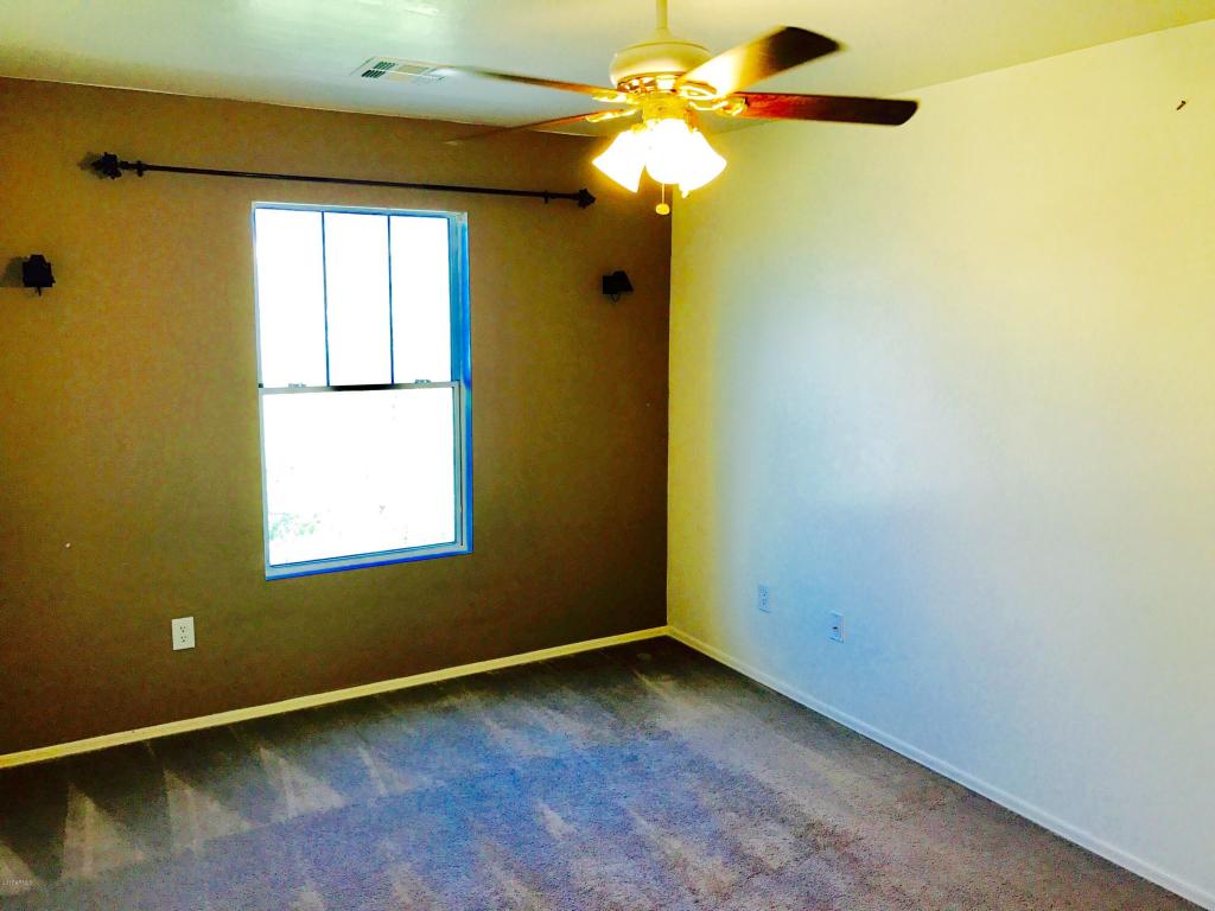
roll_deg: -0.4
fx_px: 983
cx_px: 608
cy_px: 456
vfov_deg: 49.7
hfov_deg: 63.4
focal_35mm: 28
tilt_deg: -7.4
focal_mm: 3.99
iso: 40
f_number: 1.8
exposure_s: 1/120
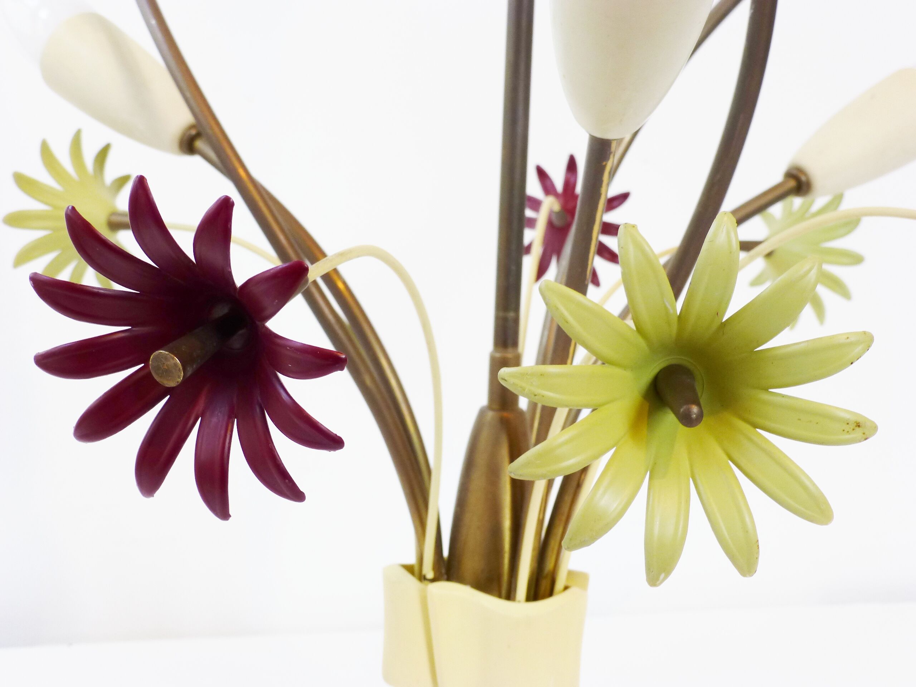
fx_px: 1164
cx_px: 458
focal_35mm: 44
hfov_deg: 42.9
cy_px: 344
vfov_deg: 32.9
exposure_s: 1/60
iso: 100
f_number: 4.1
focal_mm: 7.9
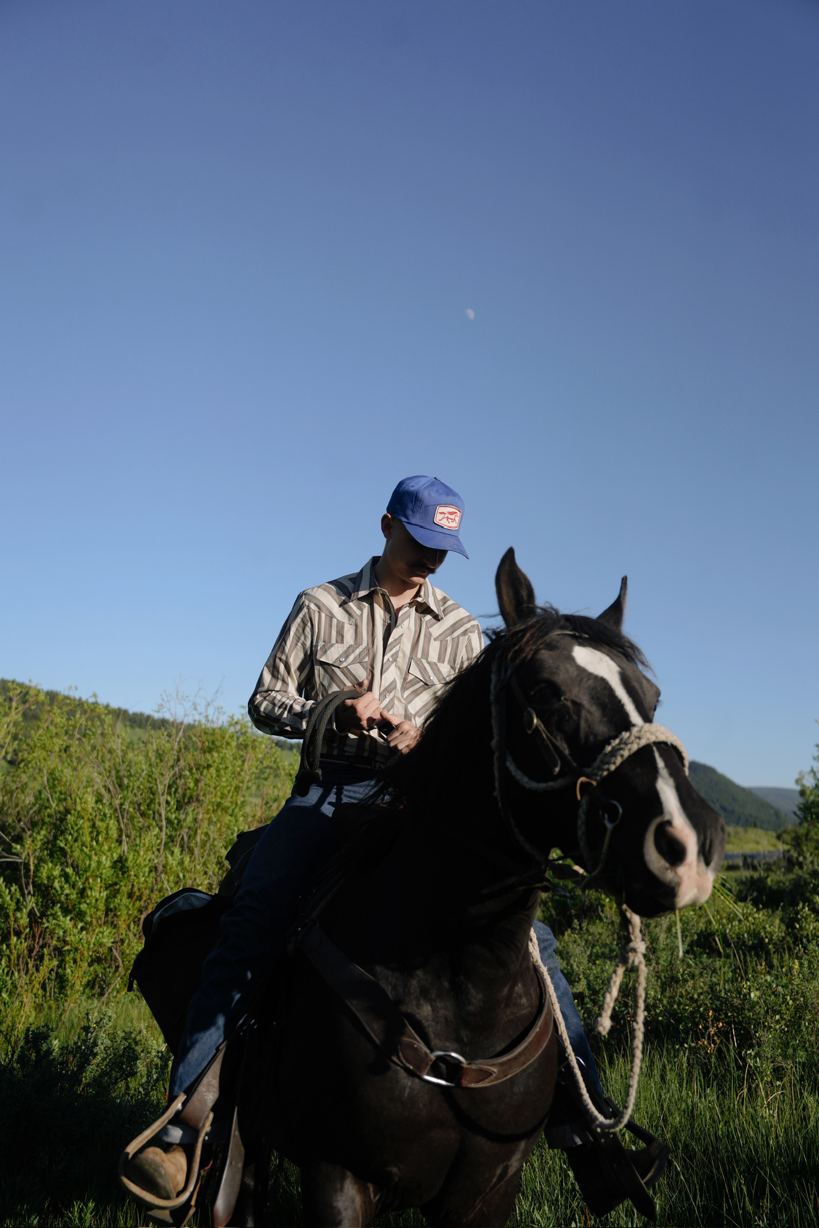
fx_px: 1092
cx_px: 410
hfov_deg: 41.1
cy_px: 614
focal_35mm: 32
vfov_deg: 58.7
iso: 250
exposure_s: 1/5000
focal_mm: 32
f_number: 2.8
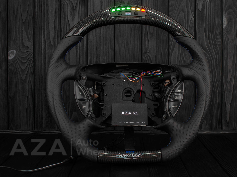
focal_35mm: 58
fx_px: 394
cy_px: 88
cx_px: 129
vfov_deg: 25.4
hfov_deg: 33.5
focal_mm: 35
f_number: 6.3
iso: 500
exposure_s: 1/125
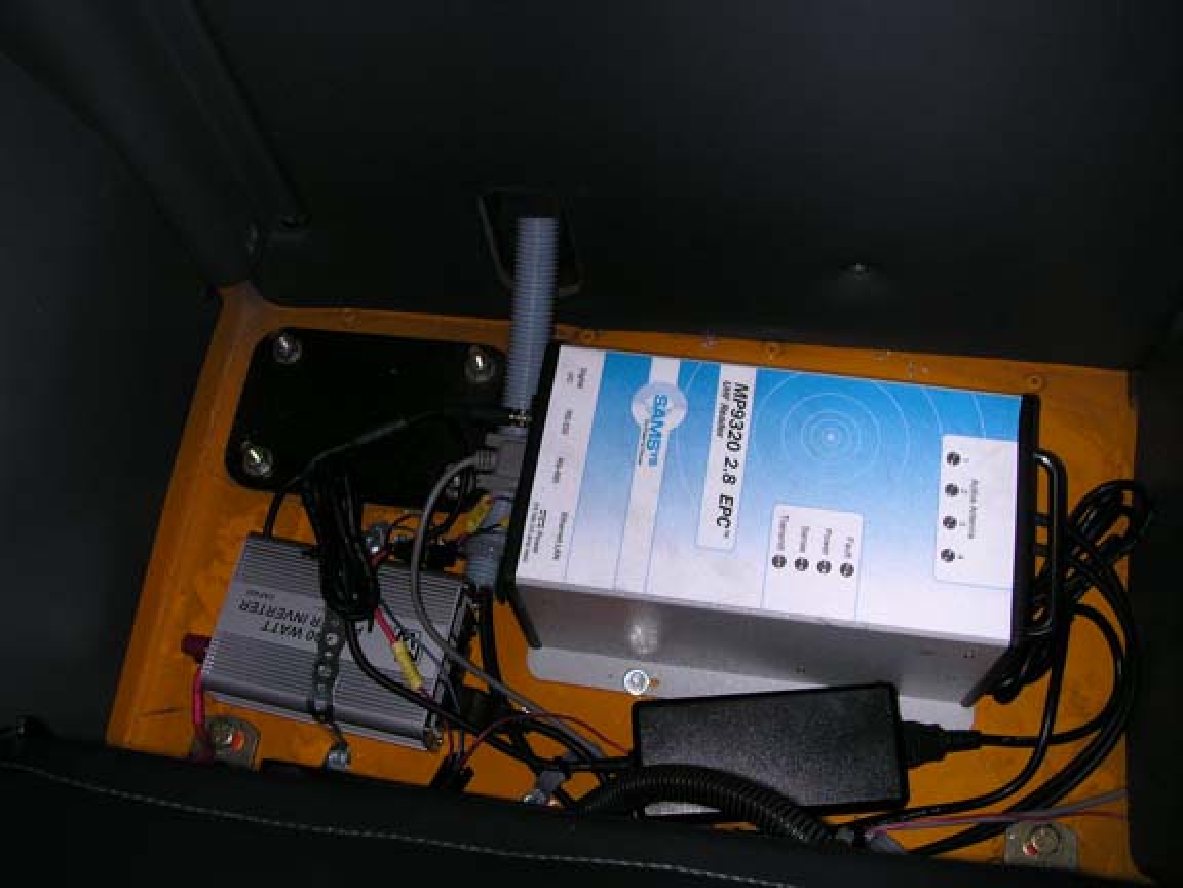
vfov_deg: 38.7
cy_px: 444
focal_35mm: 37
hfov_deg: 50.1
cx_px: 592
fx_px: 1264
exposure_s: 1/60
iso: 100
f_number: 2.7
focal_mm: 5.6
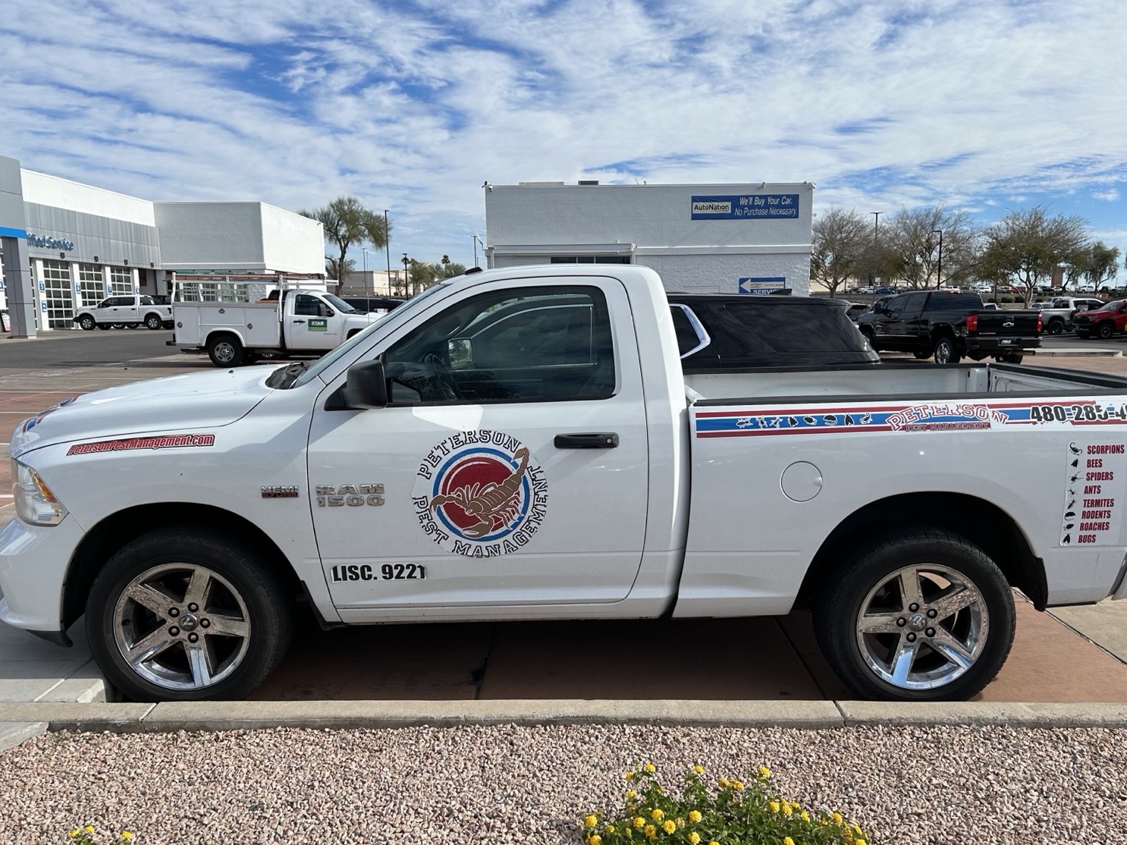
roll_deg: +1.1
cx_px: 585
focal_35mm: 28
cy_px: 446
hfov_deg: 63.4
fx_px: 911
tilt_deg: -11.7
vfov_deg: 49.7
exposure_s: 1/4831
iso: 50
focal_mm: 5.7
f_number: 1.5
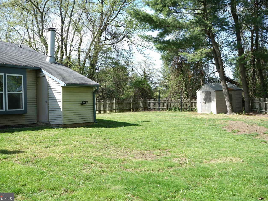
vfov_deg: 41.8
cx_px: 134
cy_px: 102
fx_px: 263
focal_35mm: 34
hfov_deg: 53.9
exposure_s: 1/50
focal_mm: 31
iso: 80
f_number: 10
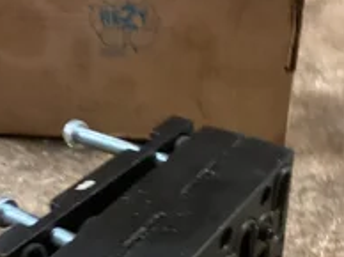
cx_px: 156
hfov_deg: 30.3
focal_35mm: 64
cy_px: 289
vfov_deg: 21.6
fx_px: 635
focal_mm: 3.3
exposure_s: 1/24
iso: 640
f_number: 2.4
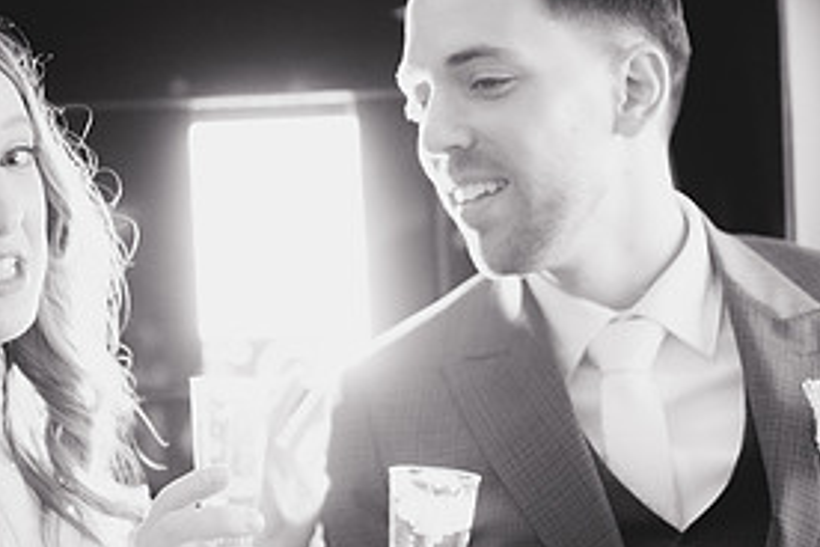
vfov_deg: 15.9
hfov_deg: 23.6
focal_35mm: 86
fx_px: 1959
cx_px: 330
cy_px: 346
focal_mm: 35
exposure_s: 1/200
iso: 1250
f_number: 1.4
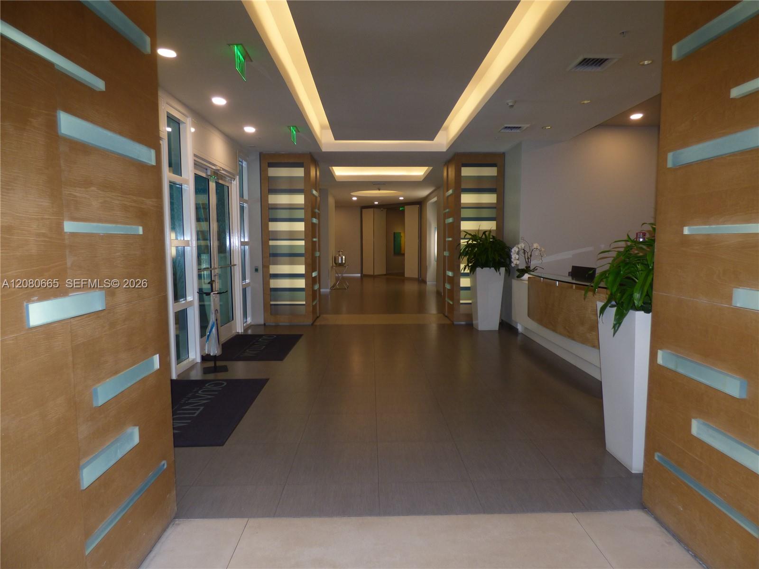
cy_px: 284
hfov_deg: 81.7
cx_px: 380
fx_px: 439
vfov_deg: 66.0
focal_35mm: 20
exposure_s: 1/40
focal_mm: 3.58
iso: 100
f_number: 2.8
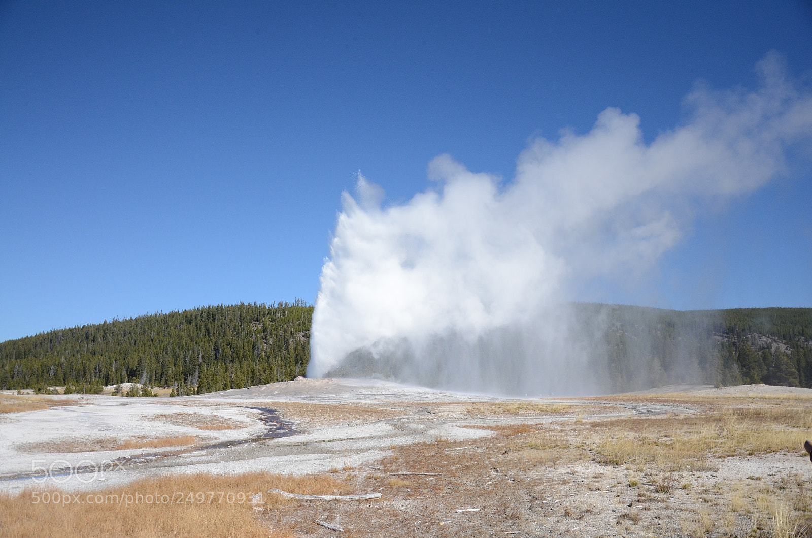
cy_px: 269
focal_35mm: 32
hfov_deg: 59.6
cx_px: 406
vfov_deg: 41.5
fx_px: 709
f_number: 3.8
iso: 640
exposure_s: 1/8000
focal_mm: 21
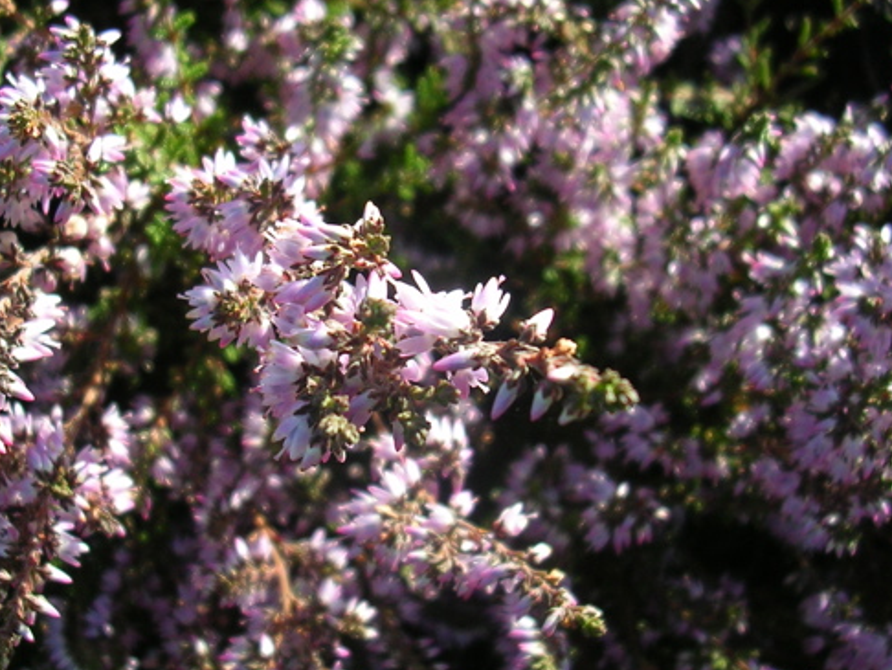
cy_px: 385
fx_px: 1289
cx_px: 378
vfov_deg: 29.1
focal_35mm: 50
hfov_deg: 38.1
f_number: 2.8
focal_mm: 5.8
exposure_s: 1/394
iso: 50
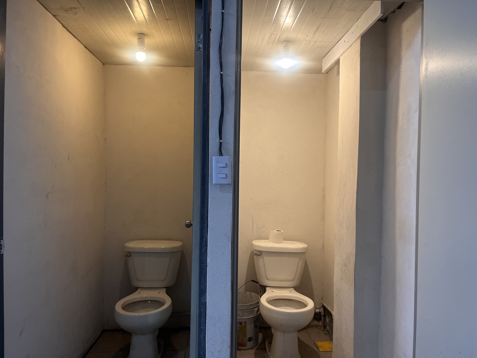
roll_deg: -0.8
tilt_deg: +0.2
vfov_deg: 53.1
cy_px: 179
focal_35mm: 26
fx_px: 358
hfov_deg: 67.3
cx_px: 238
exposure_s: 1/120
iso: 125
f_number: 1.6
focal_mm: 5.1
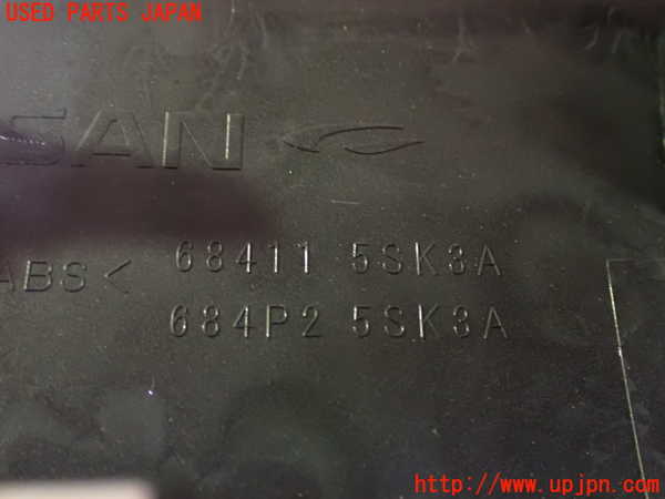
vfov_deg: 35.1
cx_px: 332
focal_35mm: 41
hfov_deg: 45.8
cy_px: 250
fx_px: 788
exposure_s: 1/25
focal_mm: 7.31
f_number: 2.8
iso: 1600
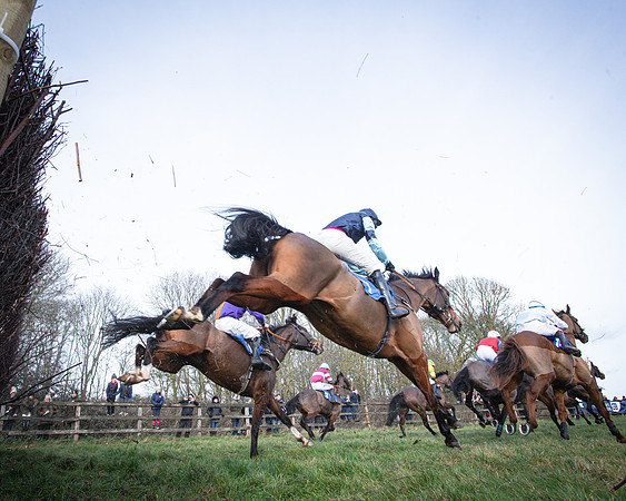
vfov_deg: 64.5
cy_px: 250
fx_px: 396
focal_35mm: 21
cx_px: 250
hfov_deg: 75.8
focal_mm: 19
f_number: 8
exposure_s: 1/1000
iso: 2000
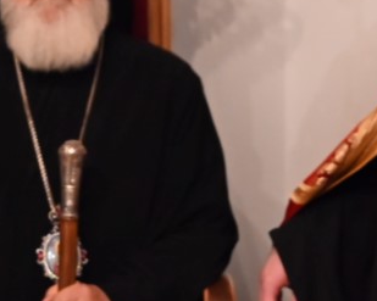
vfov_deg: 7.4
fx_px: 2320
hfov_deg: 9.1
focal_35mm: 208
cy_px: 149
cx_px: -172
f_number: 2.8
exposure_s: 1/80
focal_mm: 38
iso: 3200
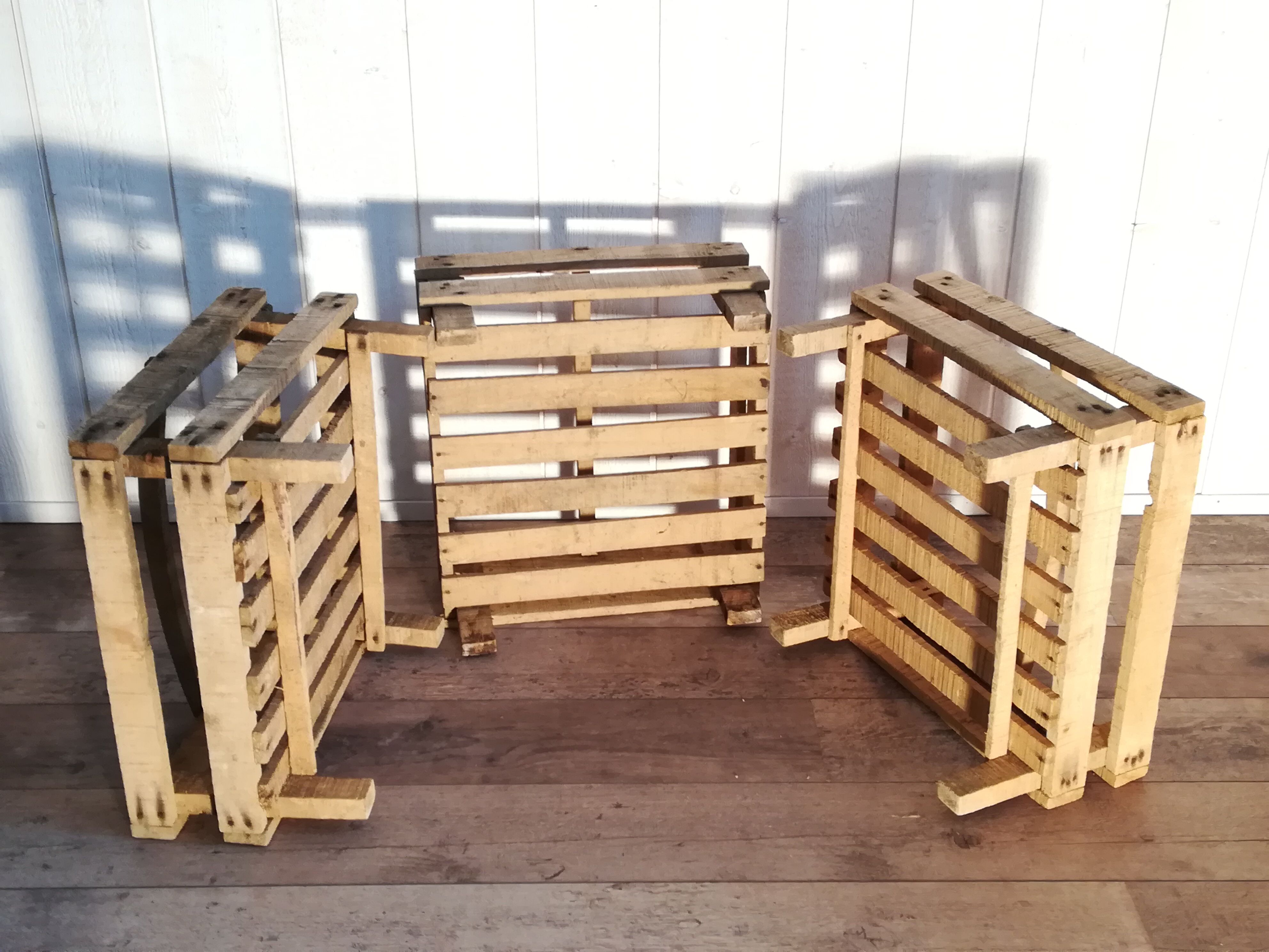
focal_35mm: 39
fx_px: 1430
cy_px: 476
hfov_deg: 47.9
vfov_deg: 36.8
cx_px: 634
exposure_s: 1/33.3
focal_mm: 3.83
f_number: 2.2
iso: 160
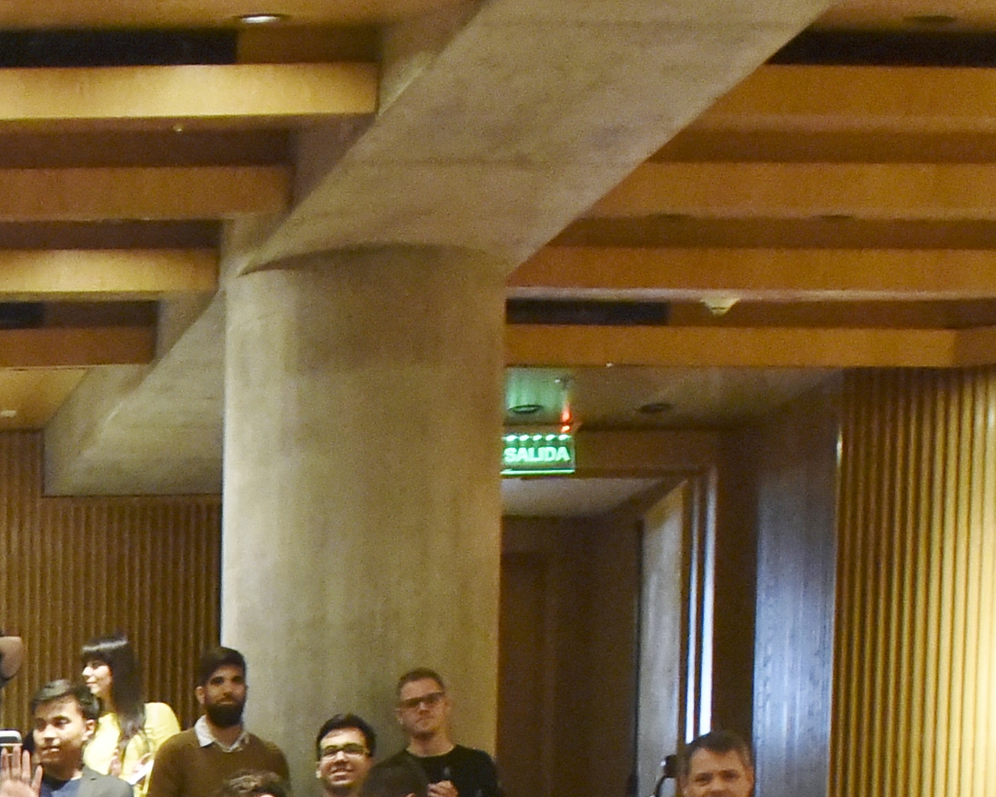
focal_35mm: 115
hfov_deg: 14.9
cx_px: -693
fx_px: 3390
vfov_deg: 11.8
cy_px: 1682
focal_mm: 24
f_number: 3.5
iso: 3200
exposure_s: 1/80
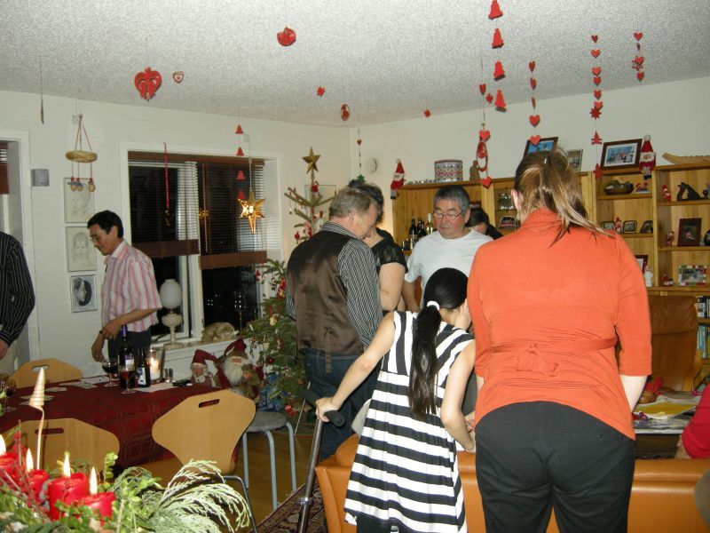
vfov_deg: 40.7
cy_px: 266
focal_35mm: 35
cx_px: 355
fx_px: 718
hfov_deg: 52.6
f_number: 2.7
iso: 177
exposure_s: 1/60
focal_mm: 7.5
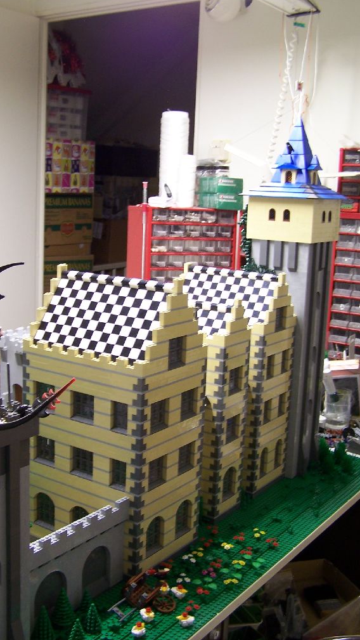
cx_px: 132
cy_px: 317
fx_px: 712
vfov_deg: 48.3
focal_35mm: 42
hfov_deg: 28.2
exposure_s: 1/4
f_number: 2.8
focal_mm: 6.3
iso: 80
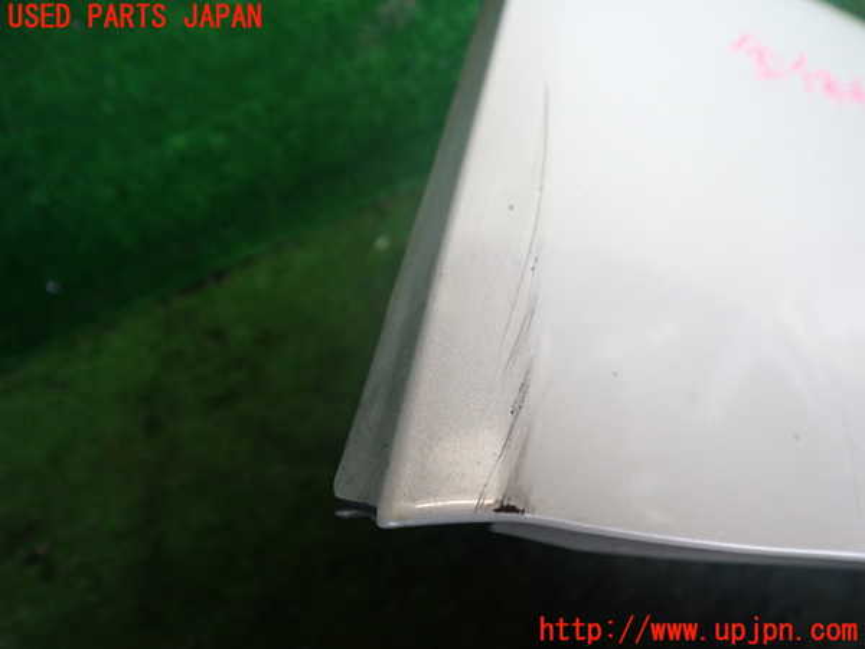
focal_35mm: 30
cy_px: 324
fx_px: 750
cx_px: 432
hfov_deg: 60.0
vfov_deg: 46.8
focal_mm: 5.4
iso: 500
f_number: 2.3
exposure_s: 1/400
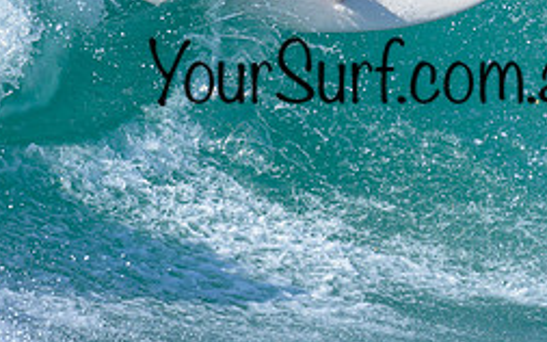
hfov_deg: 0.8
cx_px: 481
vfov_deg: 0.5
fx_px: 38259
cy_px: 99
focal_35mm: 2567
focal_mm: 800
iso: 320
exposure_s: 1/2000
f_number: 6.3
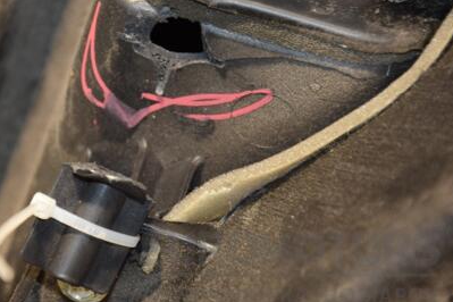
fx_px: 2979
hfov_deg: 8.7
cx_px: 120
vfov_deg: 5.8
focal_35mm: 237
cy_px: 98
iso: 800
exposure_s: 1/80
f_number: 5.6
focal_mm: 105
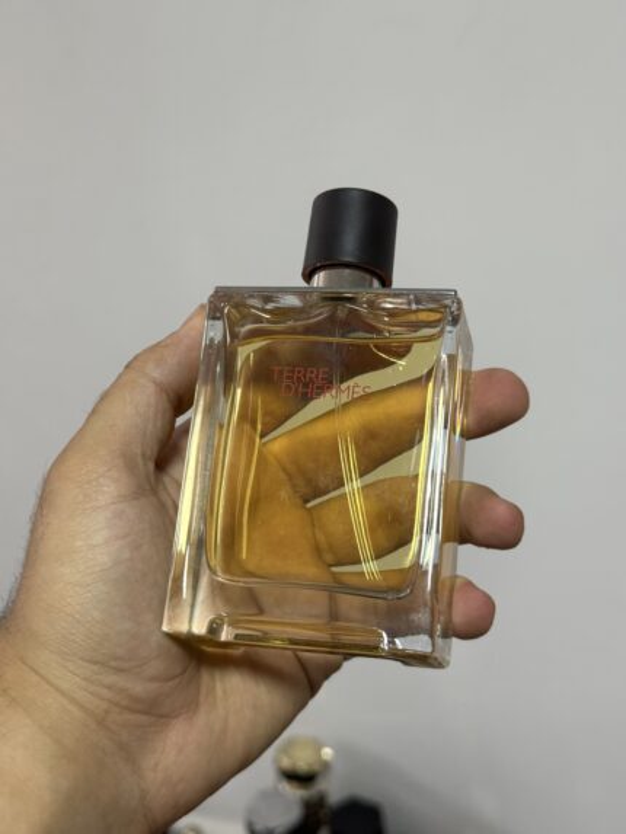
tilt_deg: -22.6
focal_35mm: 48
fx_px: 1157
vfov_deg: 39.6
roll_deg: -0.8
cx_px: 313
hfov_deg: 30.3
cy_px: 417
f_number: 1.78
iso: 80
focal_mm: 6.76
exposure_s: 1/50
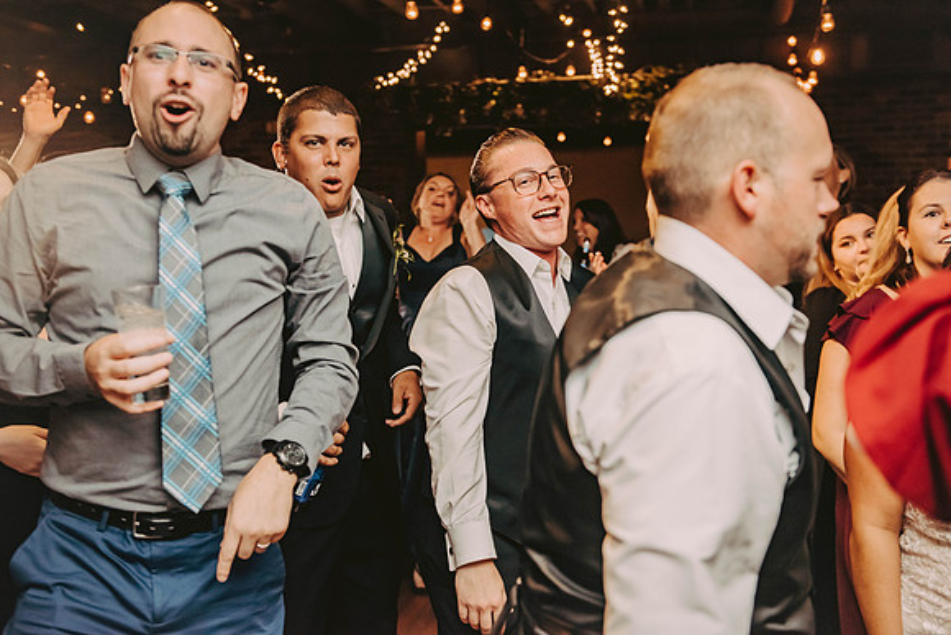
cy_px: 318
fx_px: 1268
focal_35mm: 48
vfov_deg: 28.1
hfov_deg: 41.1
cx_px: 476
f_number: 3.2
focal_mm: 48
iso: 2000
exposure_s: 1/200
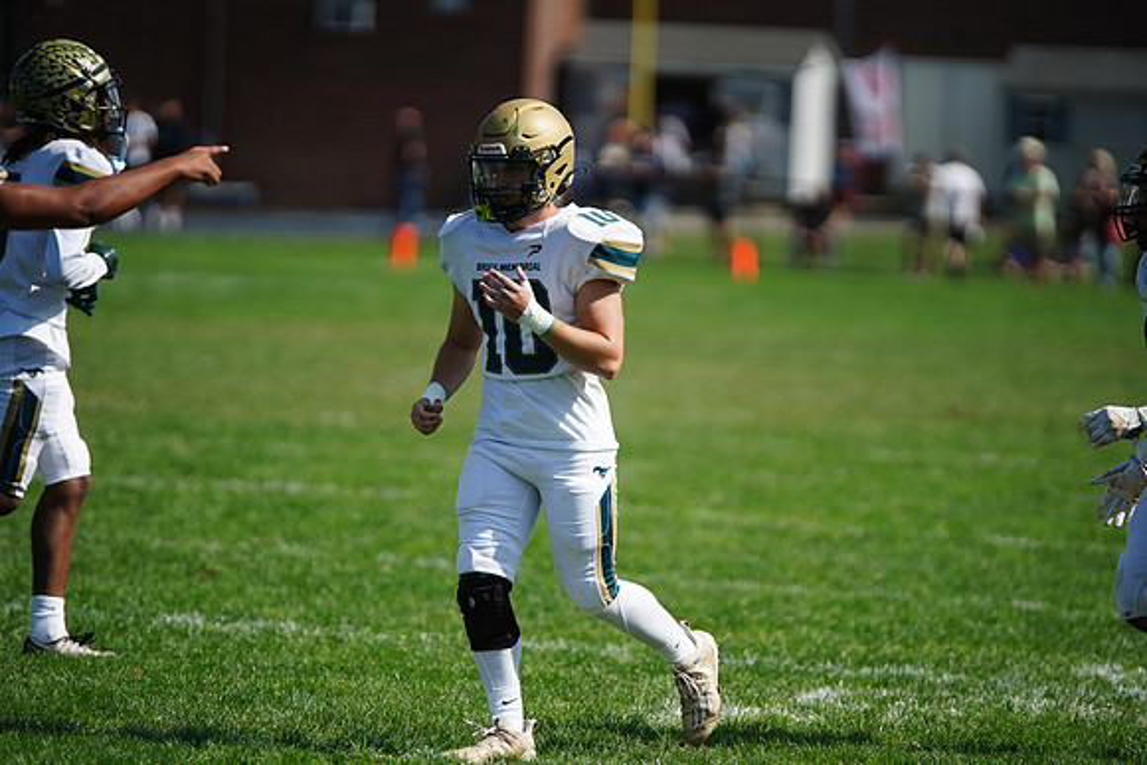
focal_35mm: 300
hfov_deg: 6.9
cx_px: 574
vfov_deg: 4.6
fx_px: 9560
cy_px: 382
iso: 400
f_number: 2.8
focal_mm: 300
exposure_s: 1/5000
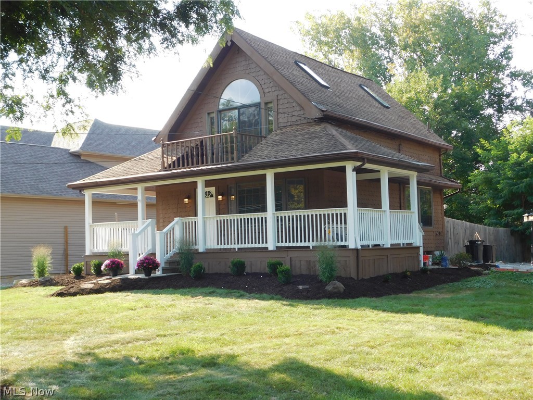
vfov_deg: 32.2
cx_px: 266
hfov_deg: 42.1
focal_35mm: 45
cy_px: 200
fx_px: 693
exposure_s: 1/200
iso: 125
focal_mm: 8
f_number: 3.7
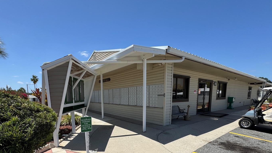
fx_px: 130
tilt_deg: -7.6
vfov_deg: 58.2
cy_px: 113
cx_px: 124
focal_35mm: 18
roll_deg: +0.2
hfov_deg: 92.4
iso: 50
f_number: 2.2
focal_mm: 2.22
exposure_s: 1/2208
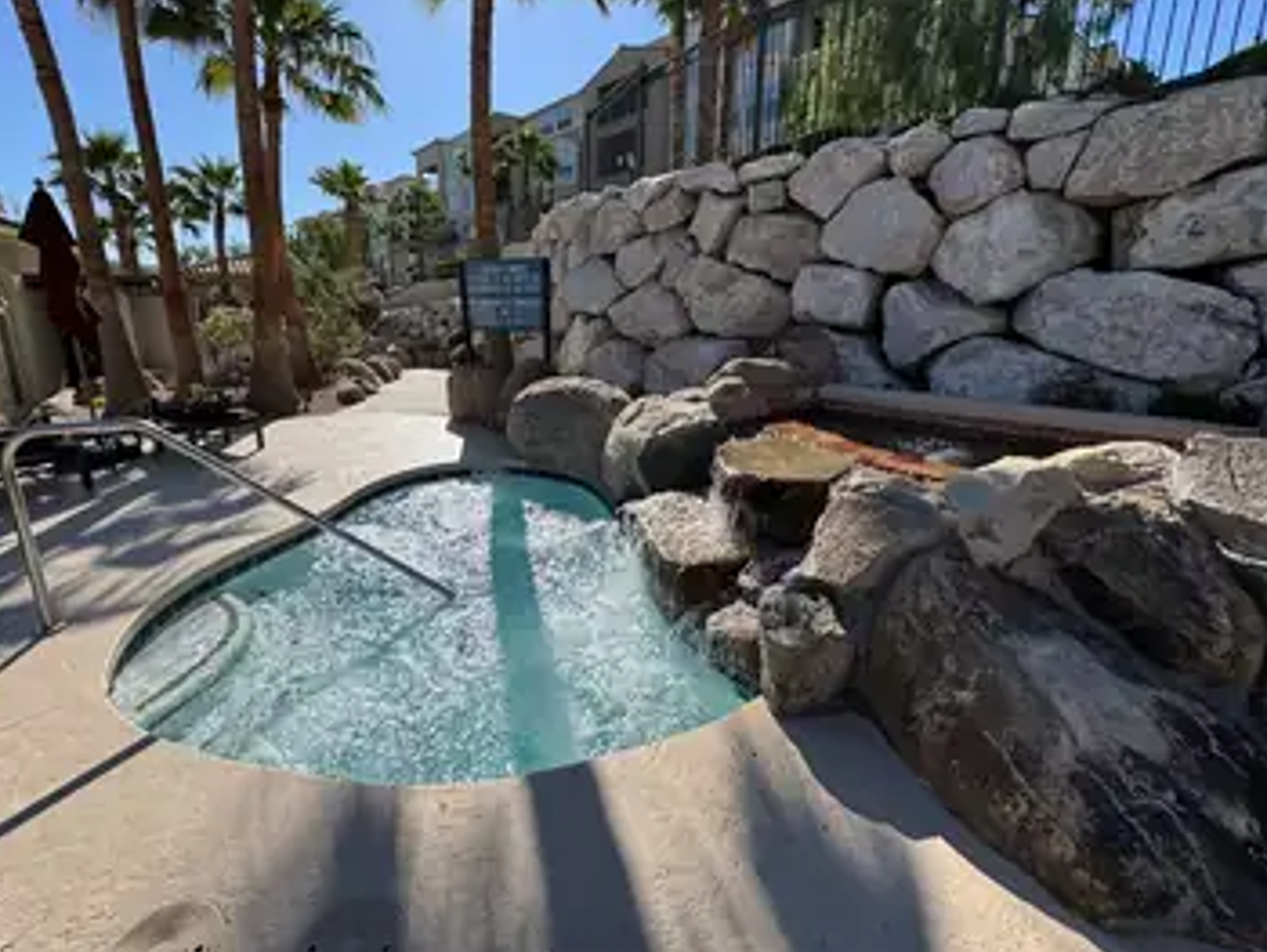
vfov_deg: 78.0
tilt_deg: -13.3
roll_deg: +0.0
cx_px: 583
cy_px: 434
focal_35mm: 16
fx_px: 586
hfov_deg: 94.3
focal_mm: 2.22
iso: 50
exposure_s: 1/2415
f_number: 2.2
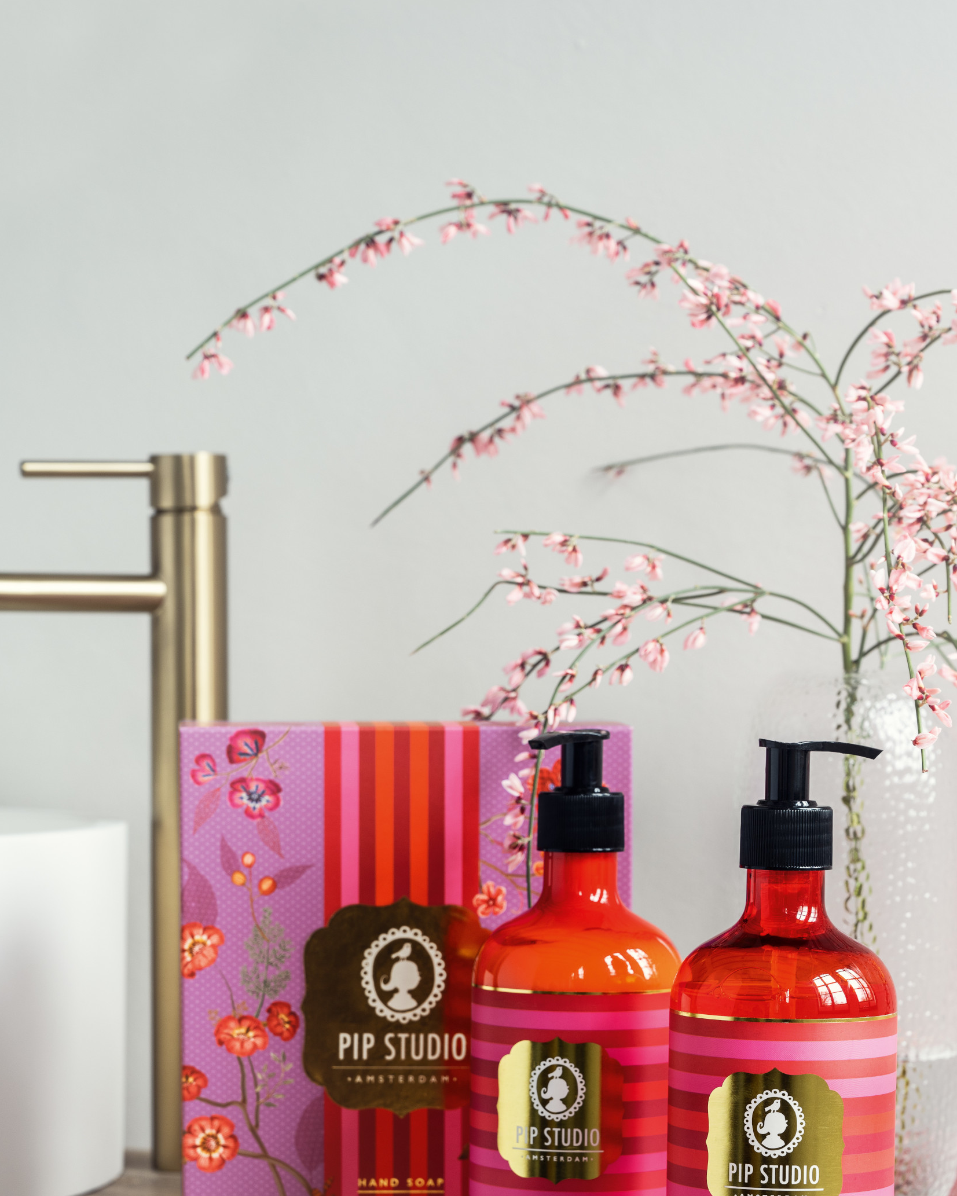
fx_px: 3646
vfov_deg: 18.5
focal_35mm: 103
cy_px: 878
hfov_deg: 14.9
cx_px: 591
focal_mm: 70
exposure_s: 1/2.5
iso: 100
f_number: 7.1
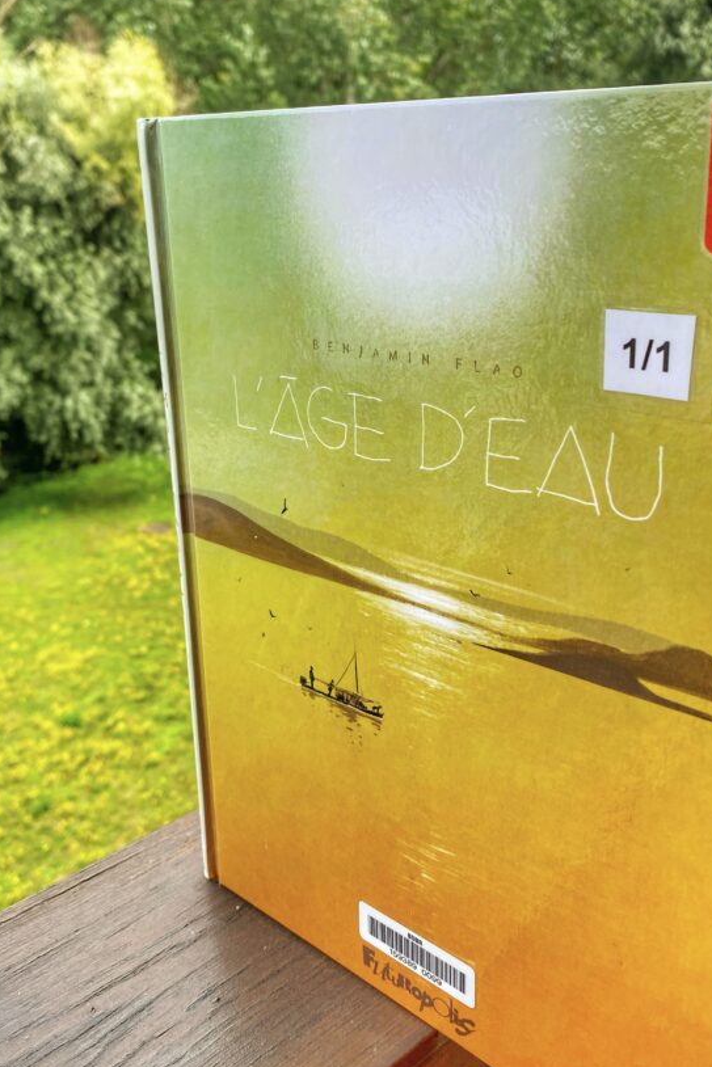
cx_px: 332
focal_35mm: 34
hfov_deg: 38.9
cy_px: 485
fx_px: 1008
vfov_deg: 55.7
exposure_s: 1/477
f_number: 1.8
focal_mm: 4.25
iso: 32
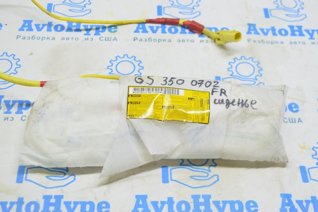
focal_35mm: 51
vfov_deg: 26.4
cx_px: 159
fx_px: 450
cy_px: 106
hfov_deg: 38.9
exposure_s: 1/20
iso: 400
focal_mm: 34
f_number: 5.6
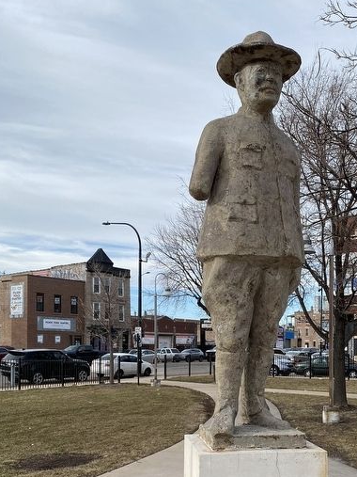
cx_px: 247
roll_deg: -0.7
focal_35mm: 41
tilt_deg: +1.3
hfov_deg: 34.7
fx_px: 564
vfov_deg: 44.4
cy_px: 354
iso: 32
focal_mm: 4.25
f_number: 1.8
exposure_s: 1/1608
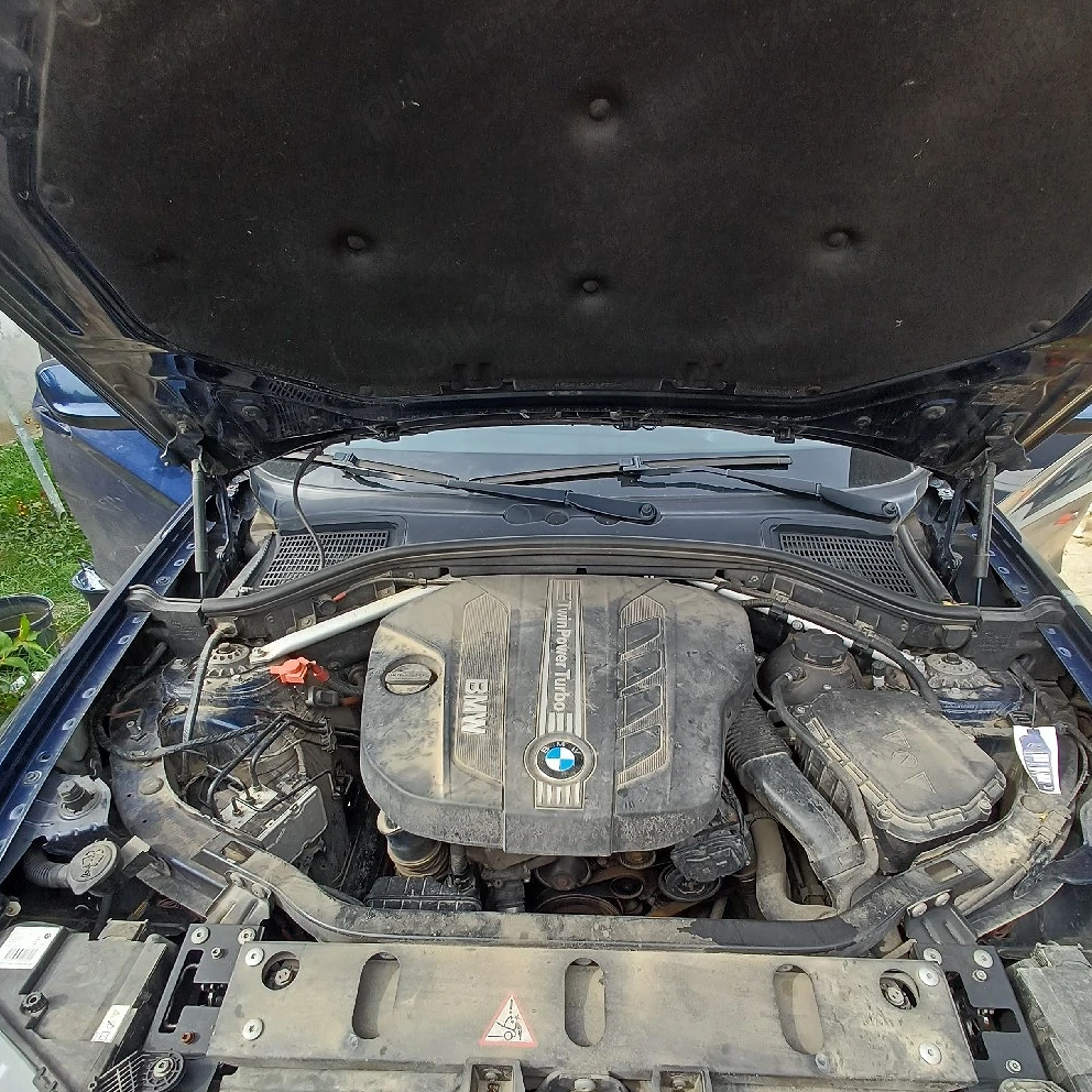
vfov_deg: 76.8
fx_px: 678
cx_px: 547
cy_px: 657
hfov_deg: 77.7
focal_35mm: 19
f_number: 2.2
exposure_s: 1/213
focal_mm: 1.64
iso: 40
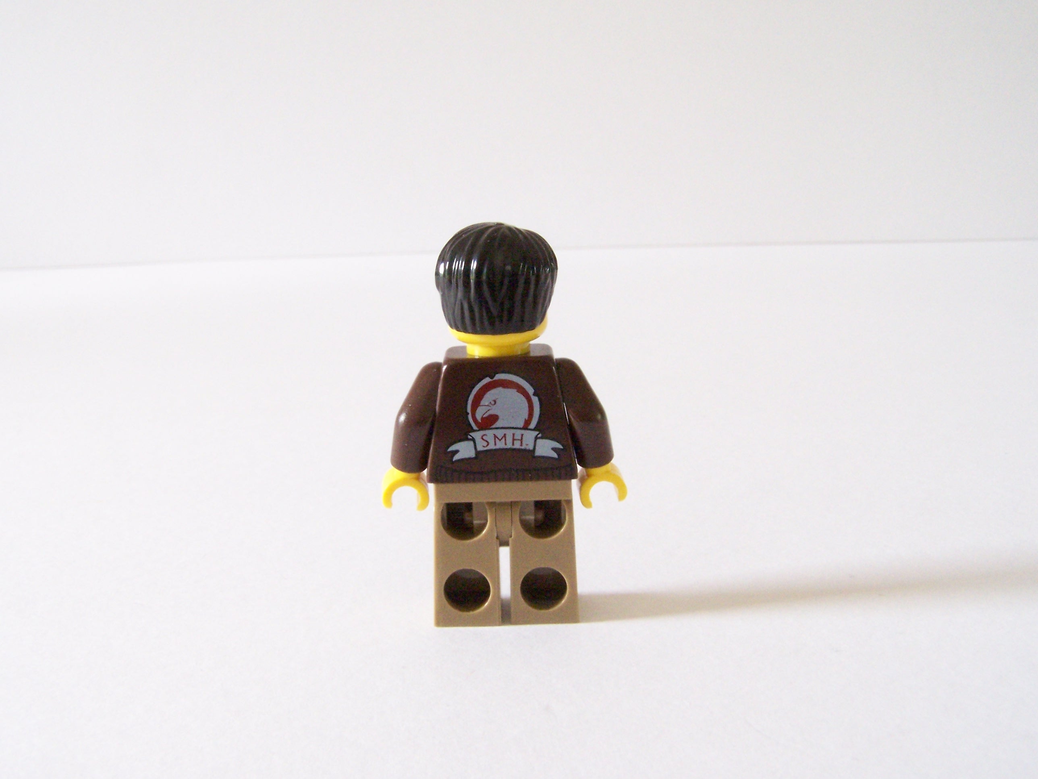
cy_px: 390
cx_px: 519
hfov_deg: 49.0
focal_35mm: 38
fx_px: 1139
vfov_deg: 37.7
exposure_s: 1/15
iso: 400
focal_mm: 6.3
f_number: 8
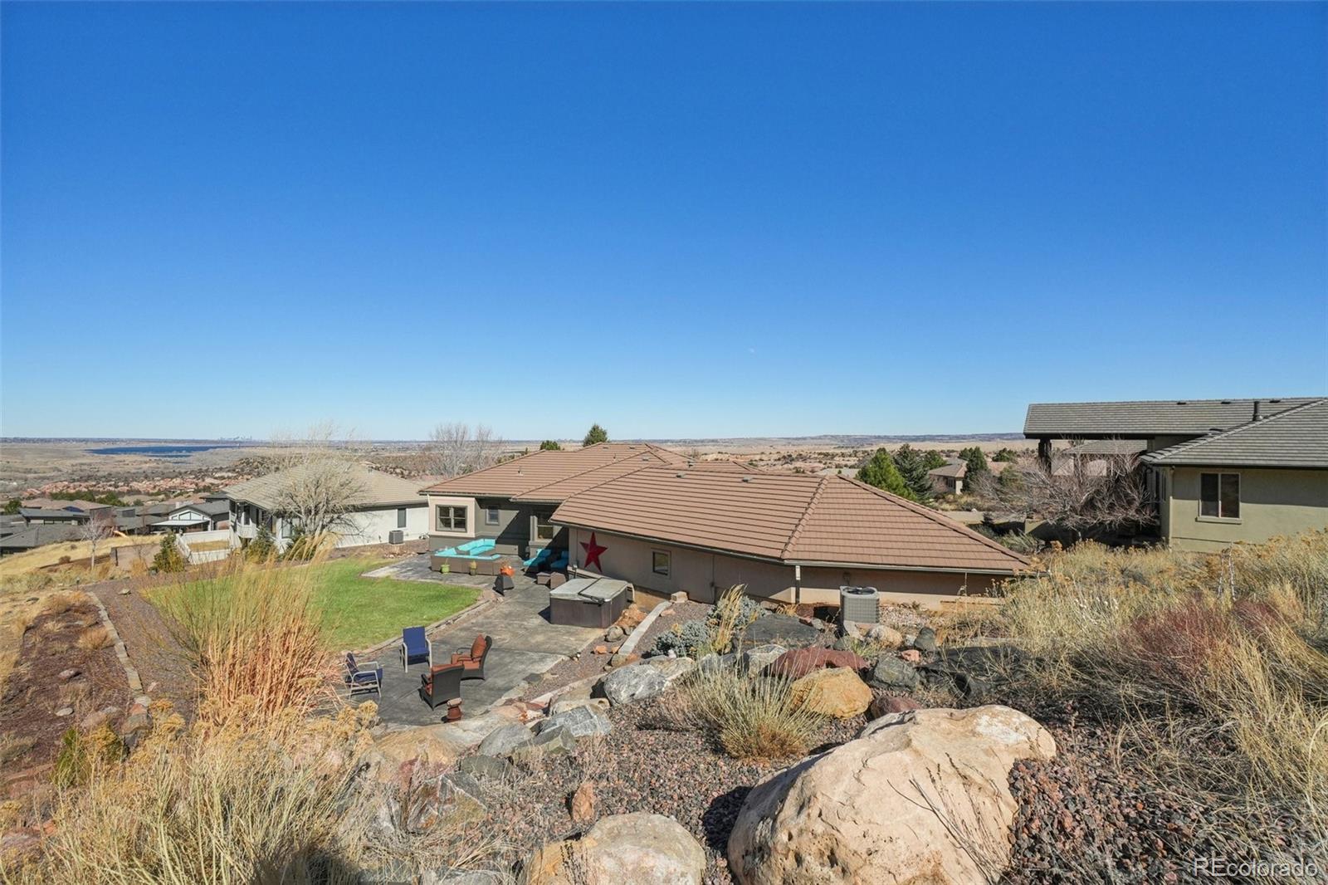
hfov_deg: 100.4
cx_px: 664
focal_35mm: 15
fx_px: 553
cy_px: 442
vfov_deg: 77.3
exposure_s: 1/2000
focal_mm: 10
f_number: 8
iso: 400
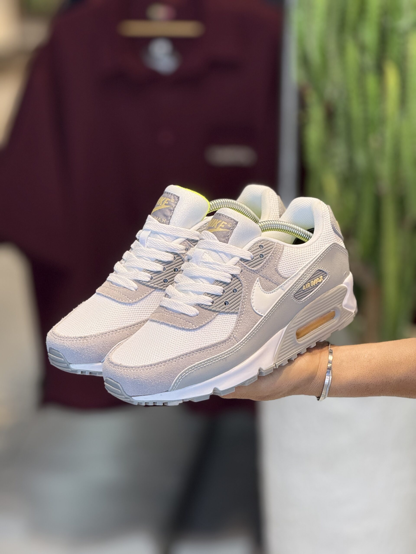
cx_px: 208
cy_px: 277
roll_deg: -1.3
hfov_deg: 12.3
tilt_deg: -14.8
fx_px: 1923
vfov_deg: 16.4
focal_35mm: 120
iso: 80
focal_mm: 15.66
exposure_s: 1/100
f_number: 2.8
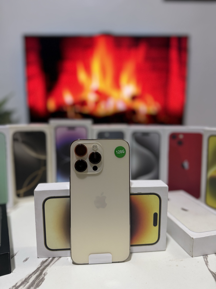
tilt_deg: -7.1
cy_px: 144
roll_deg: +0.7
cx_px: 108
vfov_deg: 71.6
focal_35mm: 24
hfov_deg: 56.8
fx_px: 200
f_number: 1.78
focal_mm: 6.76
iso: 200
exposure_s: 1/120
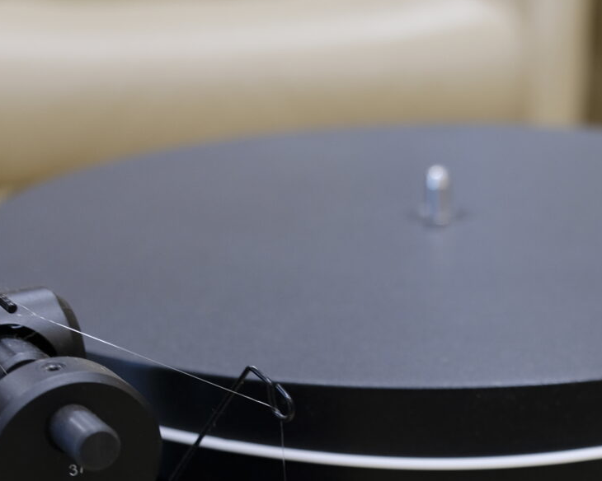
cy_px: 479
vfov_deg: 18.9
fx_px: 1408
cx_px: 456
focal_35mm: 79
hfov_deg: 23.9
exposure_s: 1/15
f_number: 2.8
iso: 400
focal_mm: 19.7
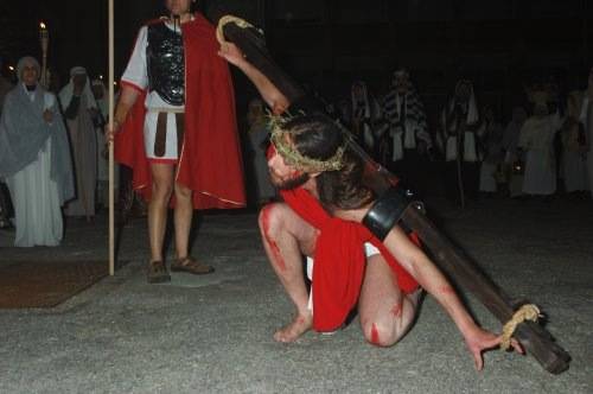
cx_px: 296
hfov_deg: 43.7
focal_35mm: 45
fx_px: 740
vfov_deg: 29.8
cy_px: 197
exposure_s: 1/60
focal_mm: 30
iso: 400
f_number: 5.6
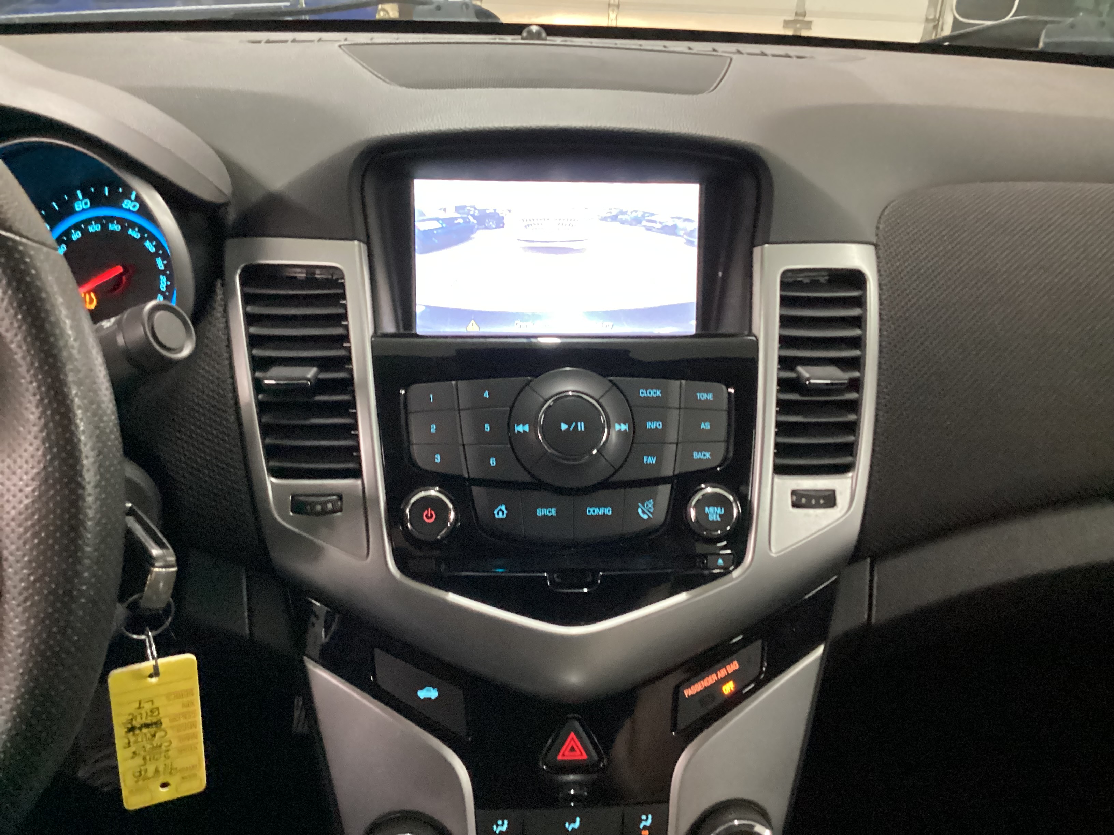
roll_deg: -3.3
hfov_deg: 58.4
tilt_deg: -28.3
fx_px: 998
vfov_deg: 45.4
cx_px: 557
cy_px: 418
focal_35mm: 31
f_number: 2.4
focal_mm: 3.3
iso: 800
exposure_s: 1/30
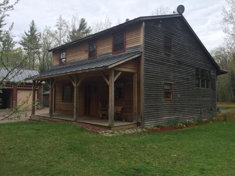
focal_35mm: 29
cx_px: 118
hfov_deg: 61.7
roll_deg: +0.6
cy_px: 88
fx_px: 197
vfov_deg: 48.2
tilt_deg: +3.0
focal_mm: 4.15
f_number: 2.2
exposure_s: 1/120
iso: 32
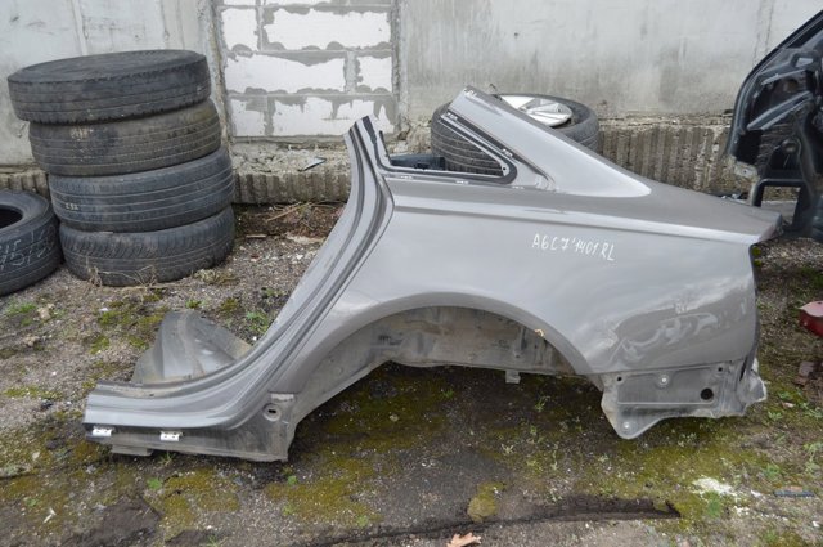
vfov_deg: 38.3
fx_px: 788
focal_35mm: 34
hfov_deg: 55.2
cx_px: 412
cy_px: 274
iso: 400
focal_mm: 23
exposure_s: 1/125
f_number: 5.6
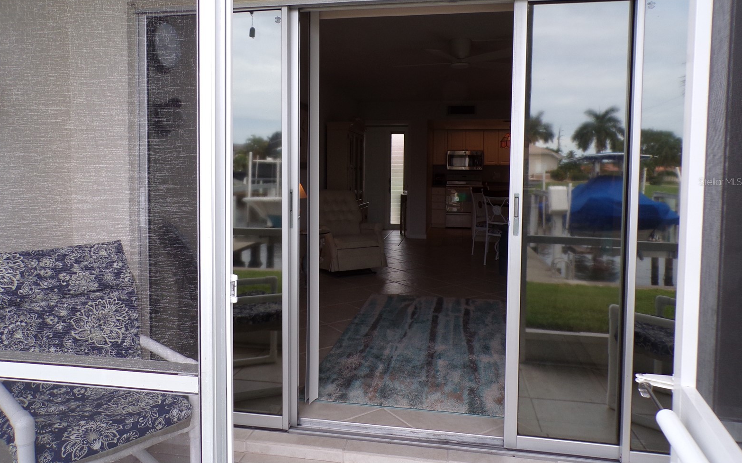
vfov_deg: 47.3
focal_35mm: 26
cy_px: 181
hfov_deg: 70.4
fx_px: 526
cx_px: 365
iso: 80
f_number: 4.3
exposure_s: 1/140
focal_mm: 4.3
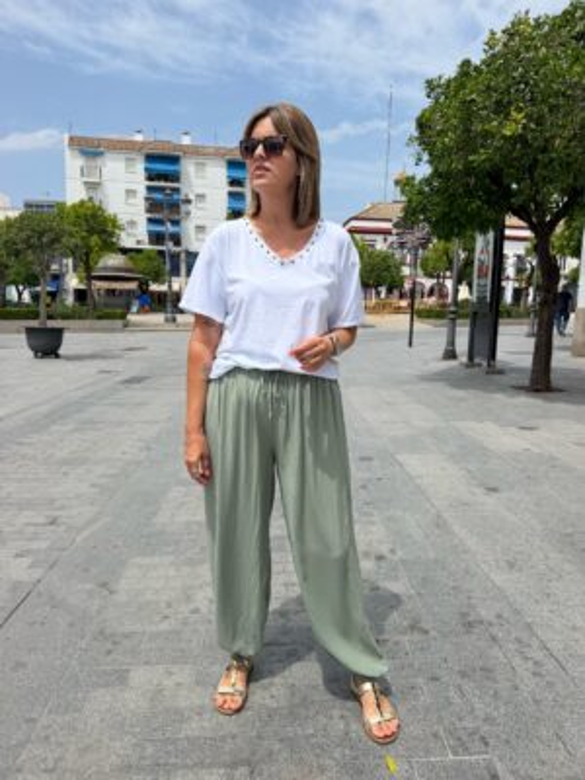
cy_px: 390
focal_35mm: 24
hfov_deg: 56.8
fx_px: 541
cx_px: 292
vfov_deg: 71.6
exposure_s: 1/6173
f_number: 1.78
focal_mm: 6.76
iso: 80
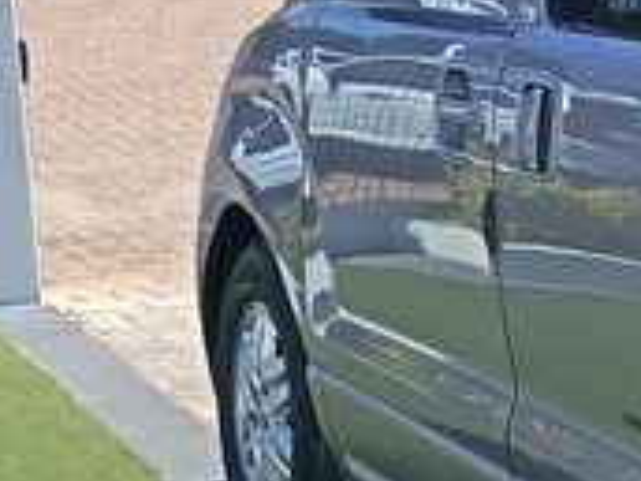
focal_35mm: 143
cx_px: 1547
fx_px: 2648
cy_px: 365
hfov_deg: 11.4
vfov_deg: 10.4
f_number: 1.75
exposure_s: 1/826
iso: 100
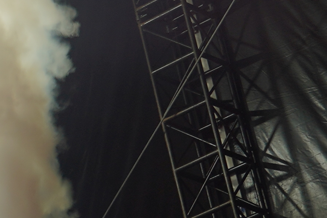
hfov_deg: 8.2
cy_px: 122
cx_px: -424
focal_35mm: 234
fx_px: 2125
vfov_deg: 5.9
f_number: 4.5
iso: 100
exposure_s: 1/60
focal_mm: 35
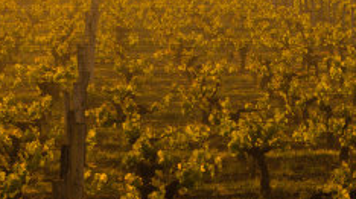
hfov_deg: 11.1
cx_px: 396
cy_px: -52
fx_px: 1810
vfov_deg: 6.3
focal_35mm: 192
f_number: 5.6
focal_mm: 70
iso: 250
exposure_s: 1/1000
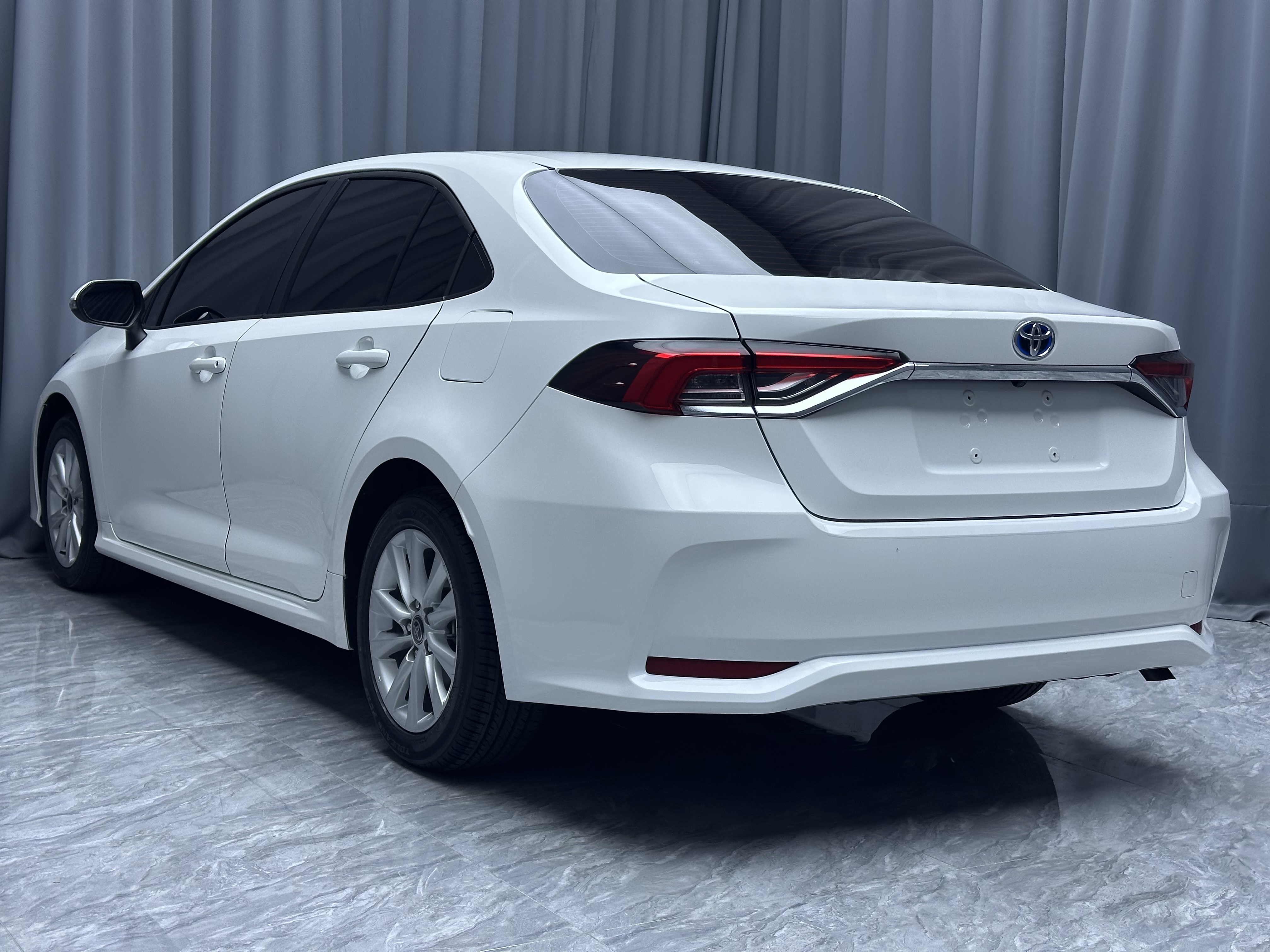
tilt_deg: -5.3
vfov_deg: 30.3
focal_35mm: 48
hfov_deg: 39.7
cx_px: 635
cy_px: 476
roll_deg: -2.4
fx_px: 1761
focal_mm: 6.86
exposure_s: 1/160
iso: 50
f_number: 1.78
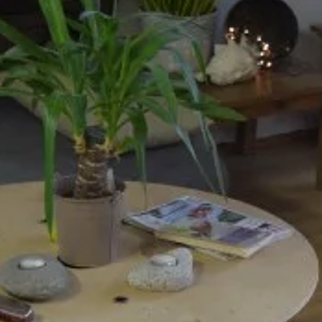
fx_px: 1337
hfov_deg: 13.6
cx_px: 274
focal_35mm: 127
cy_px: 352
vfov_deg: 13.5
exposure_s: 1/30
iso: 400
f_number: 4
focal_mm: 24
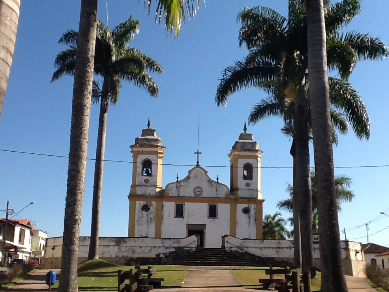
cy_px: 146
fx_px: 494
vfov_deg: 32.9
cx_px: 194
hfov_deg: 42.9
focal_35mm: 44
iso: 40
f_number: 2.4
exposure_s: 1/1486
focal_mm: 2.03
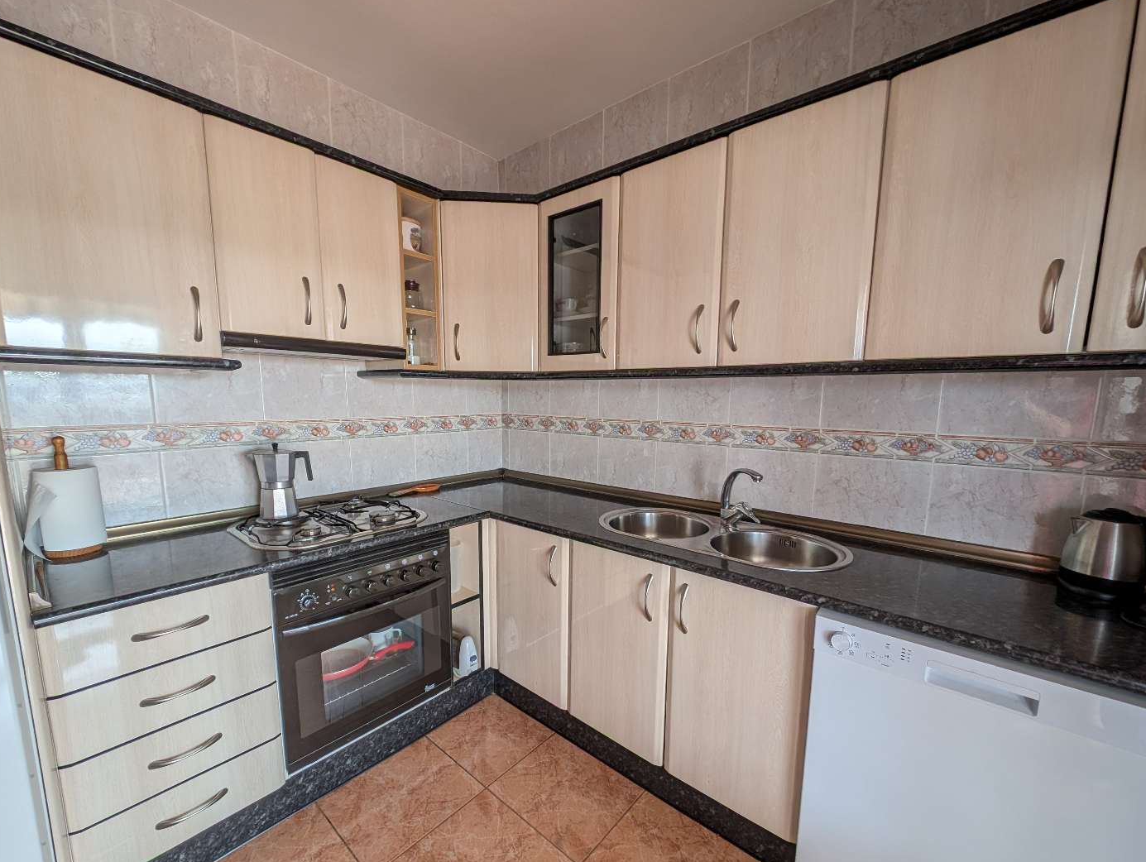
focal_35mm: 13
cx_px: 568
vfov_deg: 89.9
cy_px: 459
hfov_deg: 106.1
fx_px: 431
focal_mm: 2.23
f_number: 1.95
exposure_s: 1/90
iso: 76
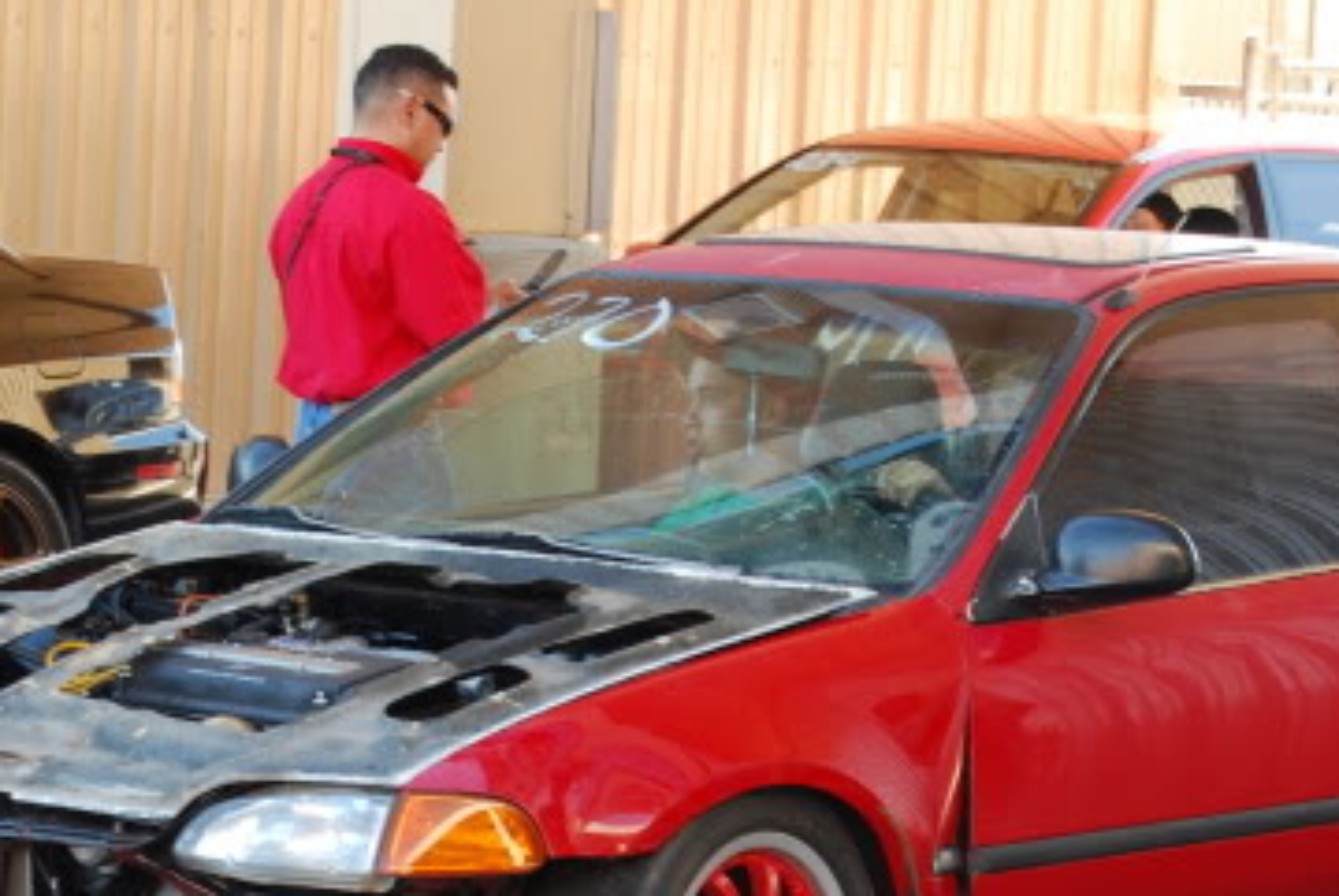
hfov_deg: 11.2
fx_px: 6819
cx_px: 411
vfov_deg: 7.5
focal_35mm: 183
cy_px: 857
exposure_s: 1/40
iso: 200
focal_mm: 55
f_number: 5.6
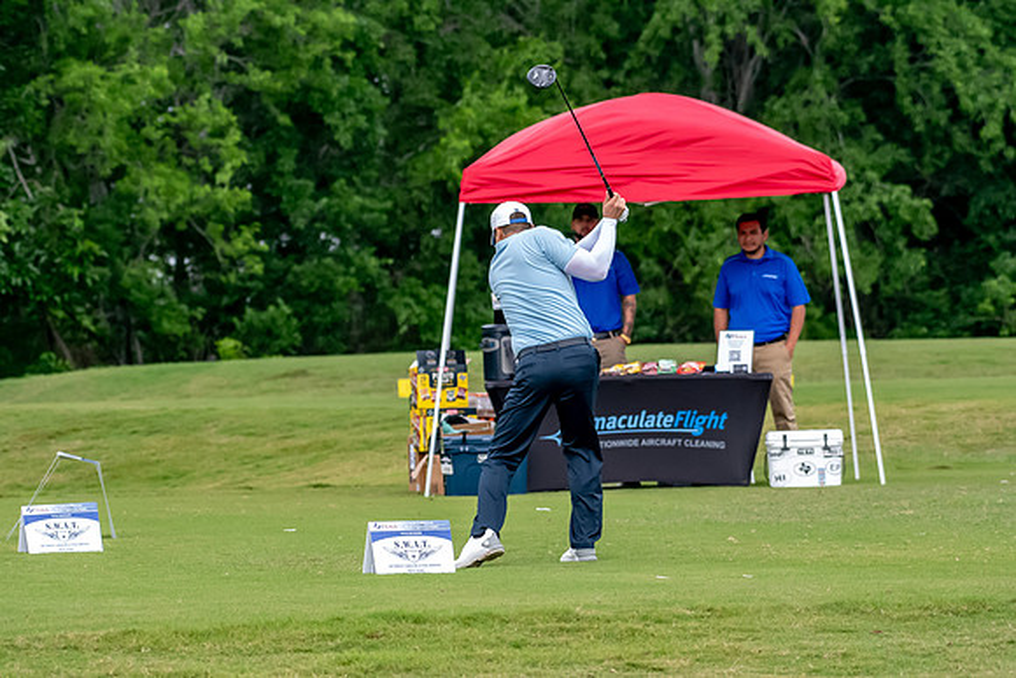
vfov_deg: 4.6
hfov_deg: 6.9
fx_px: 8468
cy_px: 339
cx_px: 508
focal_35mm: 300
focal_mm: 200
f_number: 5.6
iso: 2000
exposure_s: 1/2000
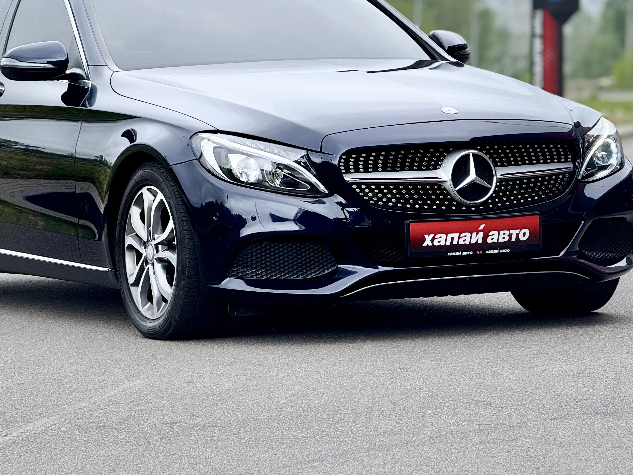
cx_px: 245
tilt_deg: +0.4
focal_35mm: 178
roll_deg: +0.4
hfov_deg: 11.1
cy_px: 126
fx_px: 3255
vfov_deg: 8.3
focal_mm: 15.66
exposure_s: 1/381
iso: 50
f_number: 2.8
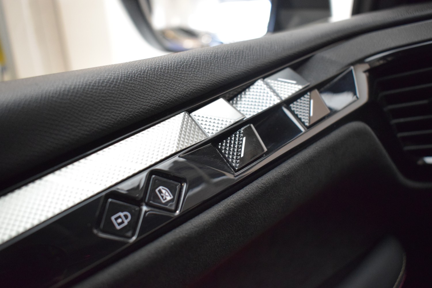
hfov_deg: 55.1
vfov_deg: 38.4
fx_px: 414
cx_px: 216
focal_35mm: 34
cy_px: 144
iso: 3200
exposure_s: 1/125
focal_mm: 23
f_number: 3.8
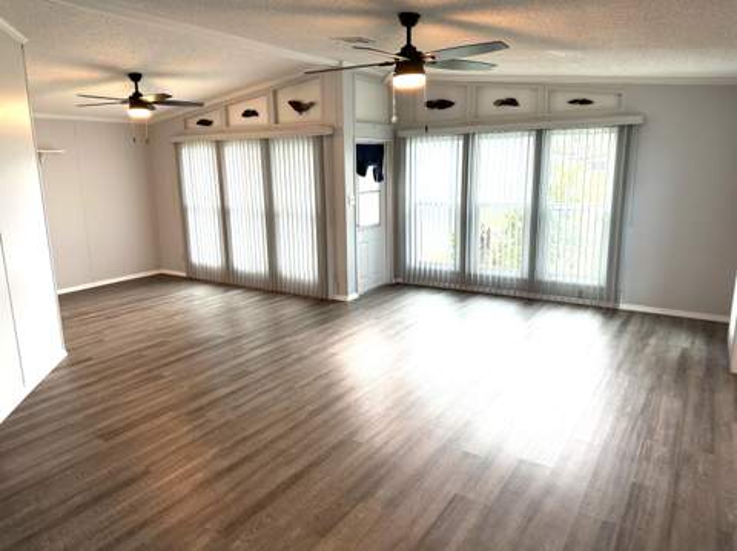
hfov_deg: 71.7
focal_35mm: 24
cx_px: 368
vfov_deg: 56.7
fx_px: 510
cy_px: 276
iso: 100
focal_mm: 6.86
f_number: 1.78
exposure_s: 1/120
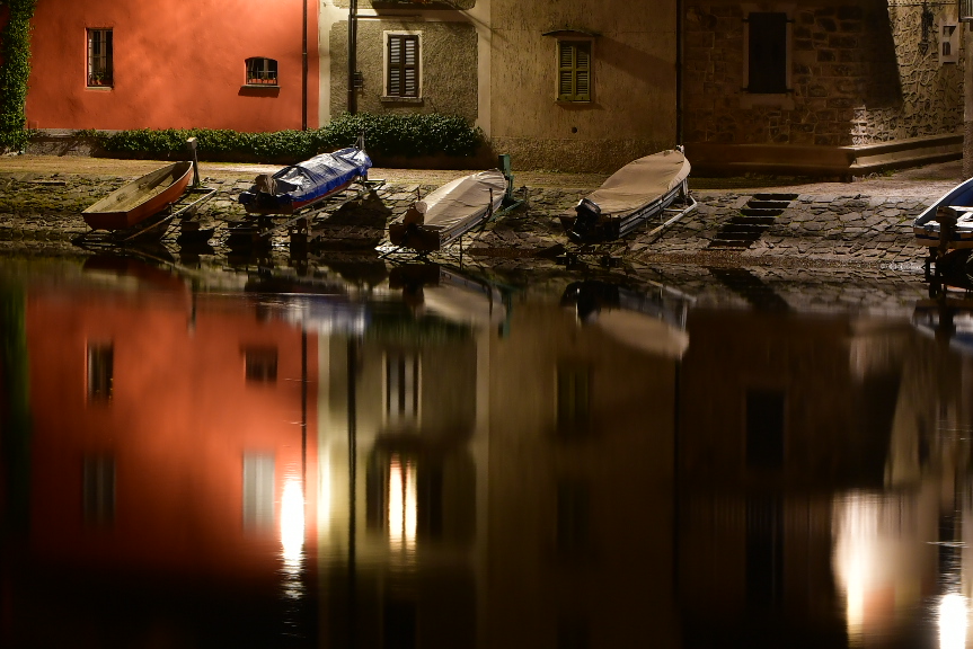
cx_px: 609
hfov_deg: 10.4
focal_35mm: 197
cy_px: 176
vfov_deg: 7.0
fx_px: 5326
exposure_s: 13
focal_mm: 70
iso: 400
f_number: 8
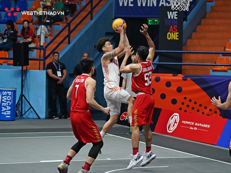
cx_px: 127
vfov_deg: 10.0
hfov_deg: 13.3
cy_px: 87
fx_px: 994
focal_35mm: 149
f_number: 5
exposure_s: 1/1000
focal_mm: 137
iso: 8000
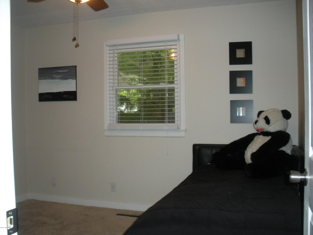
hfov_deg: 52.6
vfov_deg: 40.7
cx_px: 156
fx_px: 316
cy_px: 118
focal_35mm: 35
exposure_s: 1/60
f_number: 3.5
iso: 400
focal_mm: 6.3
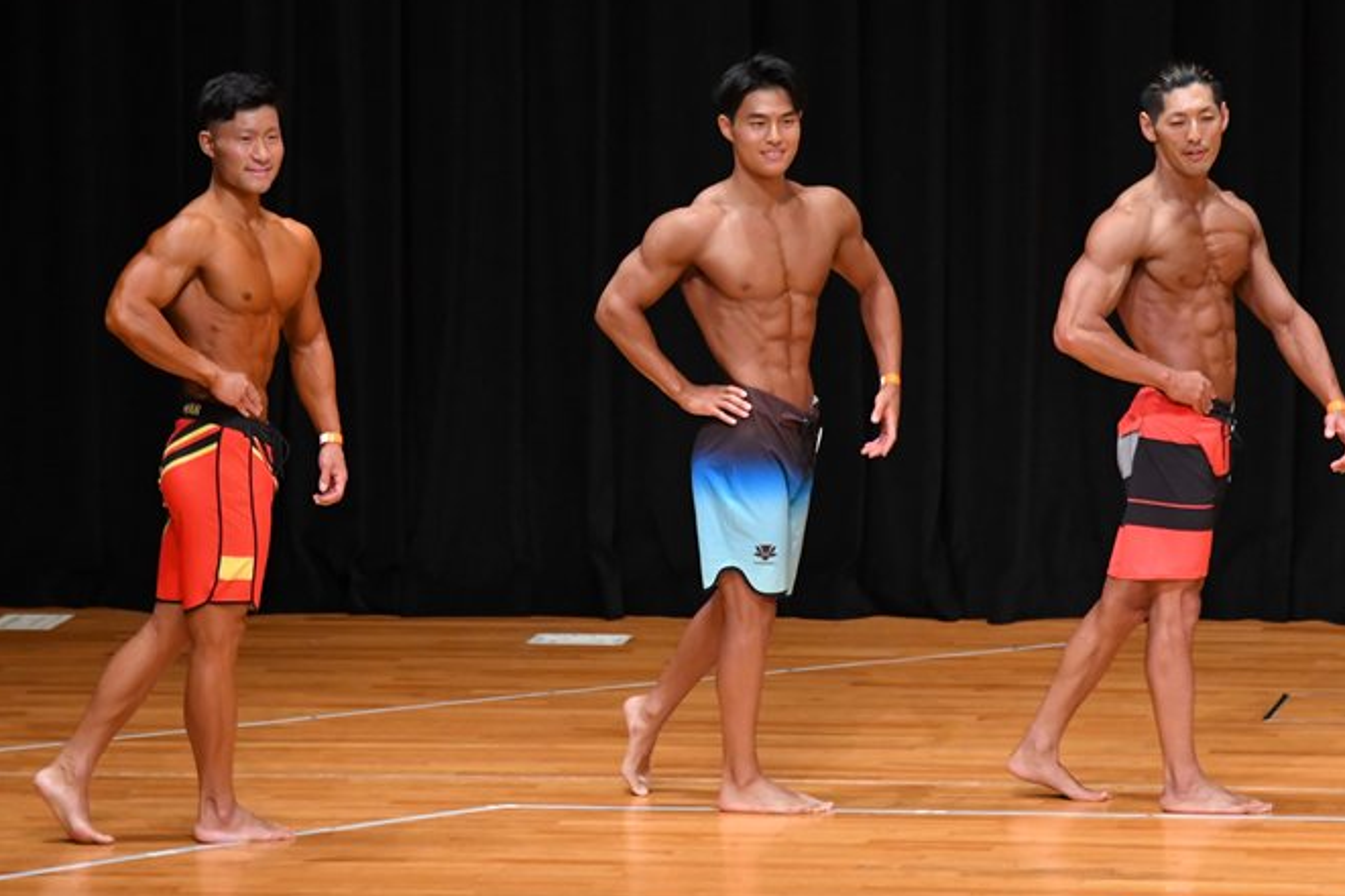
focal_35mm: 264
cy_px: 432
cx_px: 620
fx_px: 9858
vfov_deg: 5.2
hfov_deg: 7.8
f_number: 5.6
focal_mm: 150
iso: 4000
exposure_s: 1/400
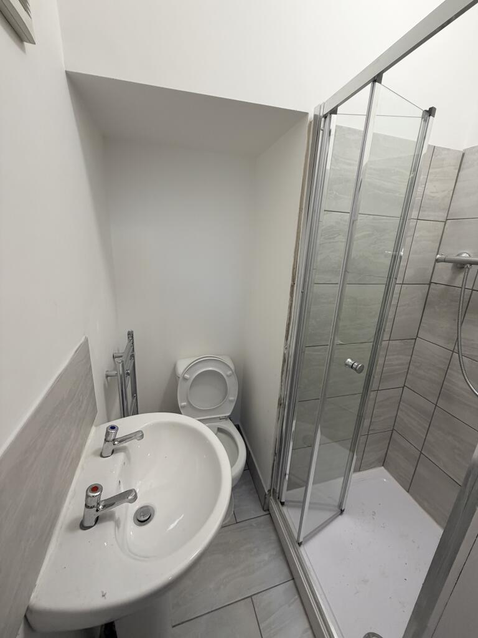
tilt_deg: -16.4
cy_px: 319
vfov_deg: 102.1
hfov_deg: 85.7
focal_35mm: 14
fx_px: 258
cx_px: 239
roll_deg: -3.7
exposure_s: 1/100
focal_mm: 2.22
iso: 160
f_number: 2.2
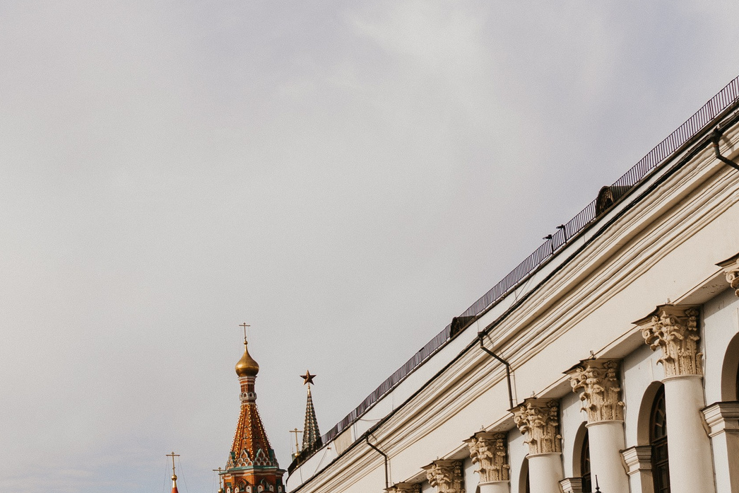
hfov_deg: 23.0
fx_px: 1786
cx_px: 116
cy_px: 449
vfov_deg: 15.5
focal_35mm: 87
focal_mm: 35
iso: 100
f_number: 4
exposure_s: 1/500
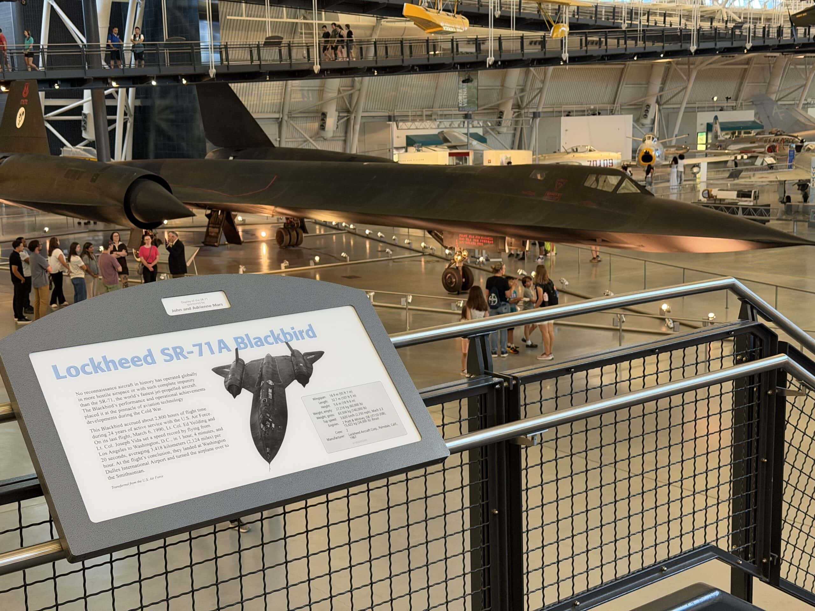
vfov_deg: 30.3
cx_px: 408
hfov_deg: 39.7
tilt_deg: -9.0
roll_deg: +1.6
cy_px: 306
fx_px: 1130
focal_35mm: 48
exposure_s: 1/53
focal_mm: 6.76
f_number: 1.78
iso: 250
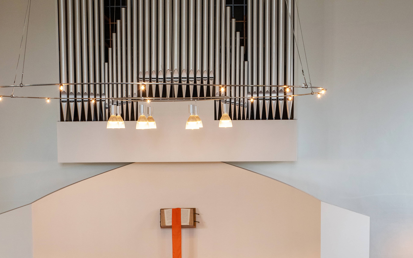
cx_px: 187
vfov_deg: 17.6
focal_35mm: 73
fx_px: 822
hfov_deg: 28.2
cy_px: 221
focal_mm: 38
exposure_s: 1/80
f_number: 6.3
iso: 800
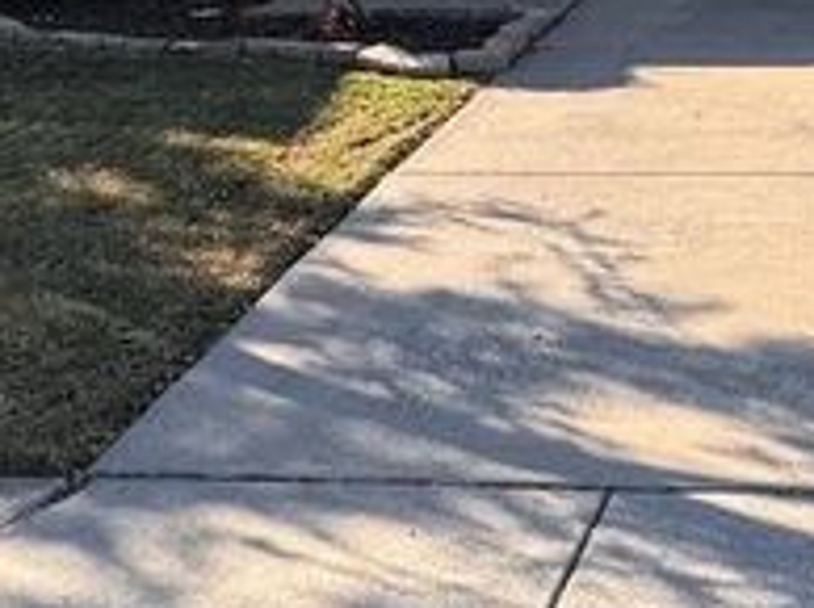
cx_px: 701
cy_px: 92
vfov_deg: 19.6
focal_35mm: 74
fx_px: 1738
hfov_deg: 25.7
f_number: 2.2
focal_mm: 2.22
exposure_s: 1/687
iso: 40
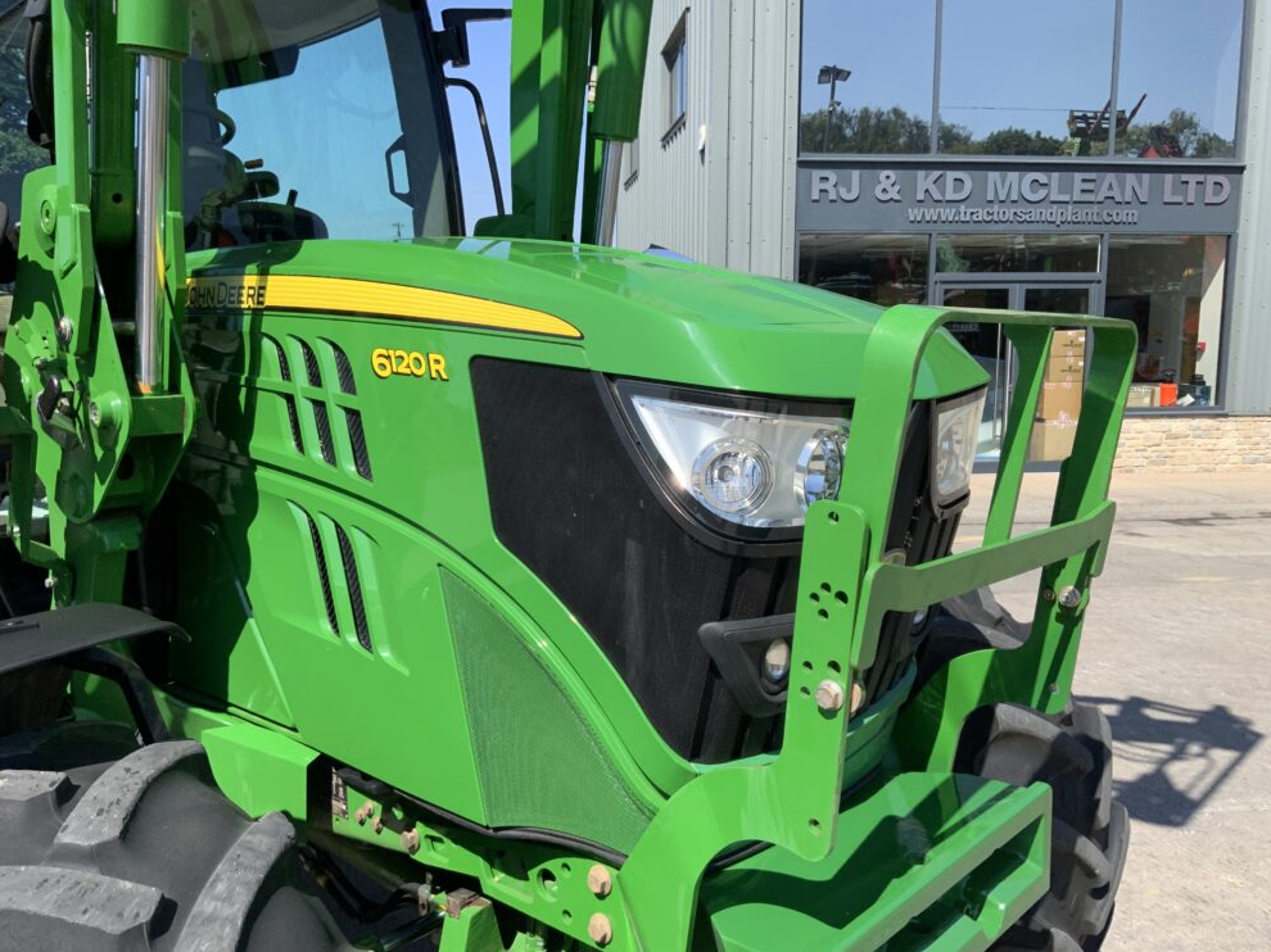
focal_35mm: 30
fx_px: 1101
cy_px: 488
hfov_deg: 60.0
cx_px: 634
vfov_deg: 46.8
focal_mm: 3
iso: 16
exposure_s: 1/1121
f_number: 1.8
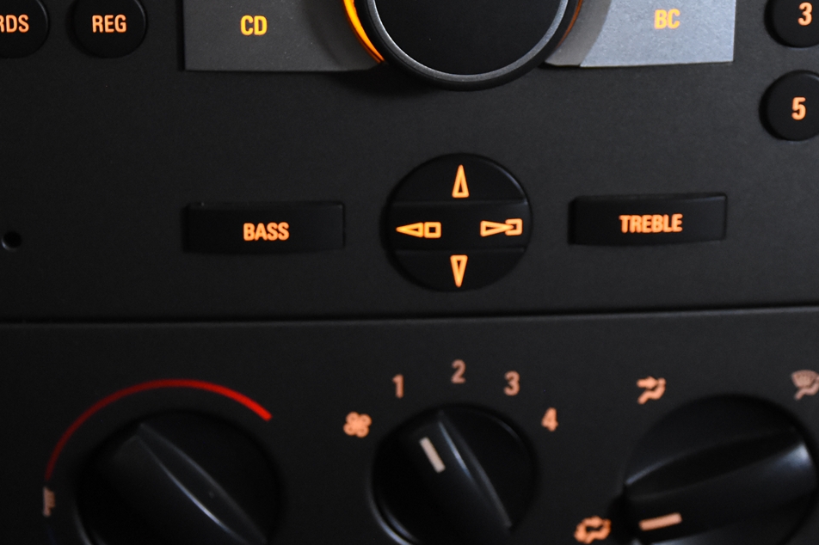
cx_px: 411
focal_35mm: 115
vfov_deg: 11.9
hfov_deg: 17.8
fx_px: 2615
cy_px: 205
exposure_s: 1/60
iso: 3200
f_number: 3.5
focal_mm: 38
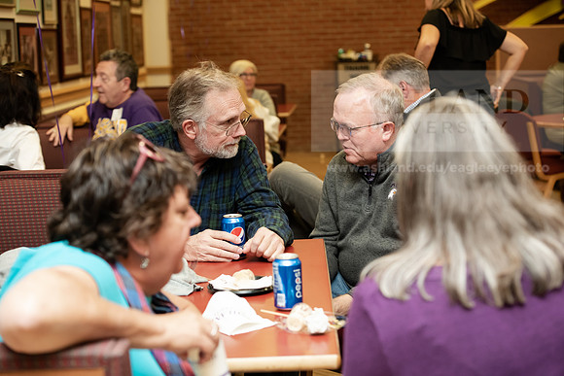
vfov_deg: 19.5
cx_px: 282
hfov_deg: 28.8
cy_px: 188
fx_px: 1097
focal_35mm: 70
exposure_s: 1/200
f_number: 4
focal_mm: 70
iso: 1250
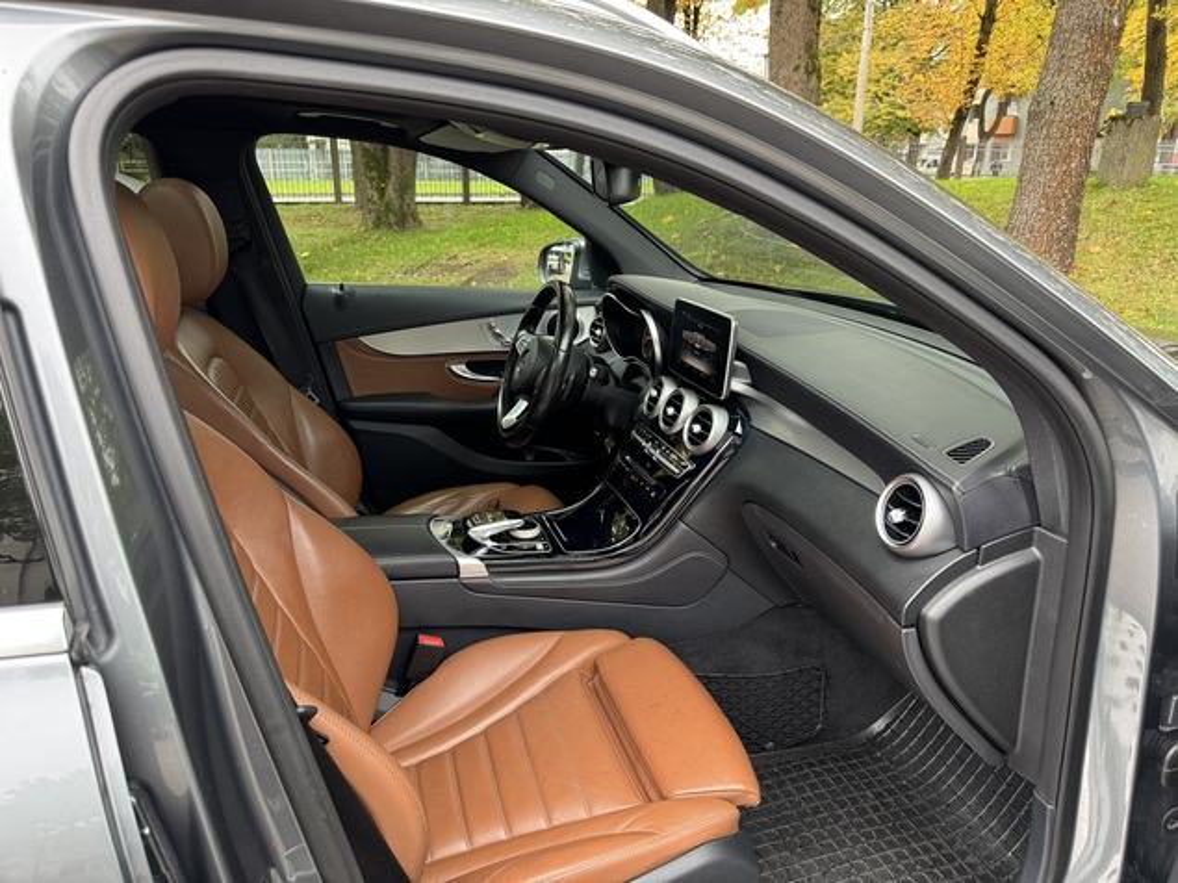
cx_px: 589
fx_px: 817
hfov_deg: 71.6
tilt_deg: -18.4
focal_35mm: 24
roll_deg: -0.1
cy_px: 442
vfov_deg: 56.8
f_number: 1.78
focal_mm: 6.76
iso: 160
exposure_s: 1/121
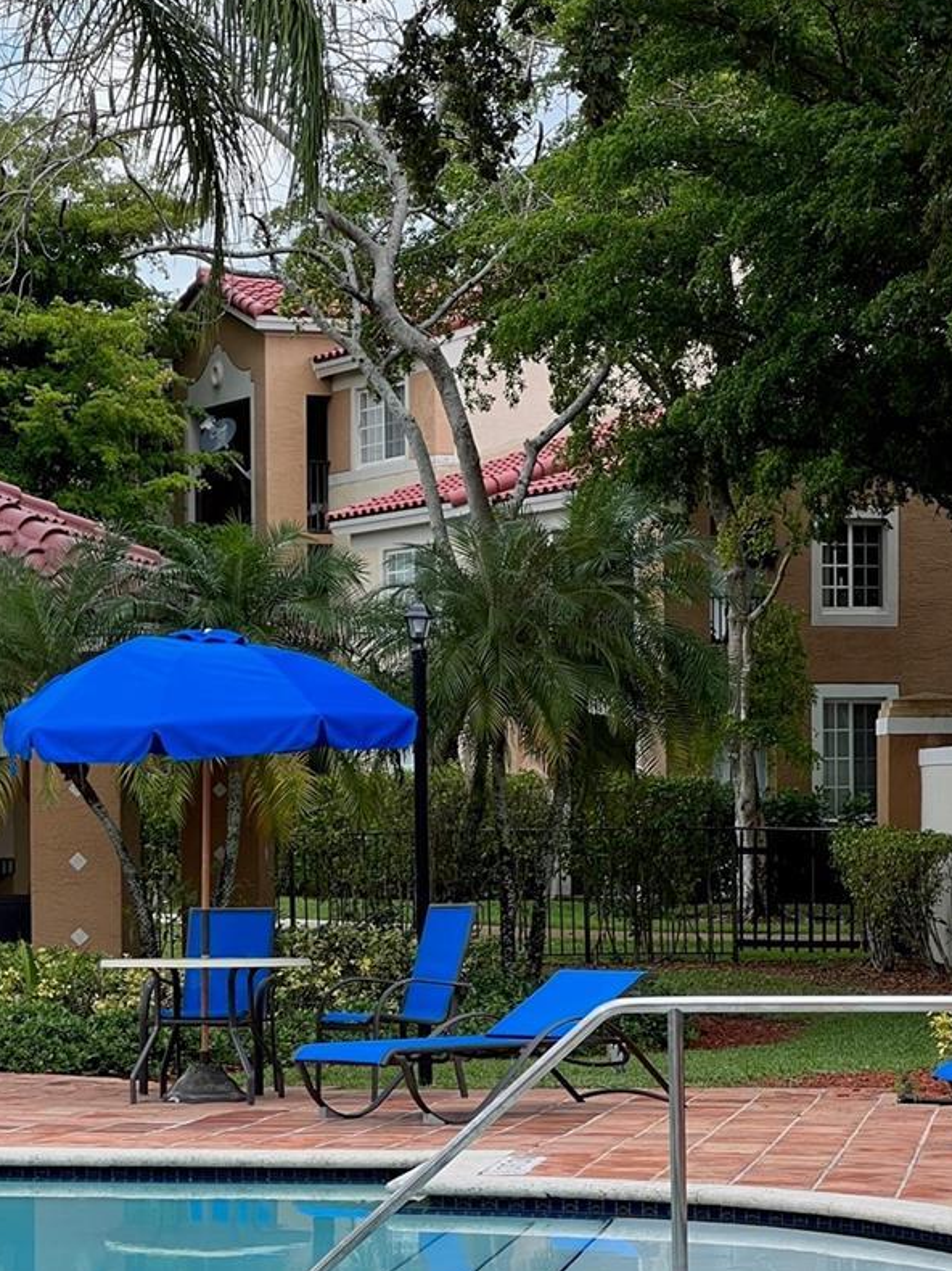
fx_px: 4293
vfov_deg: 16.8
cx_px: 280
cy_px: 944
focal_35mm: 117
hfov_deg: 12.6
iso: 32
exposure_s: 1/266
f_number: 2.8
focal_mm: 9
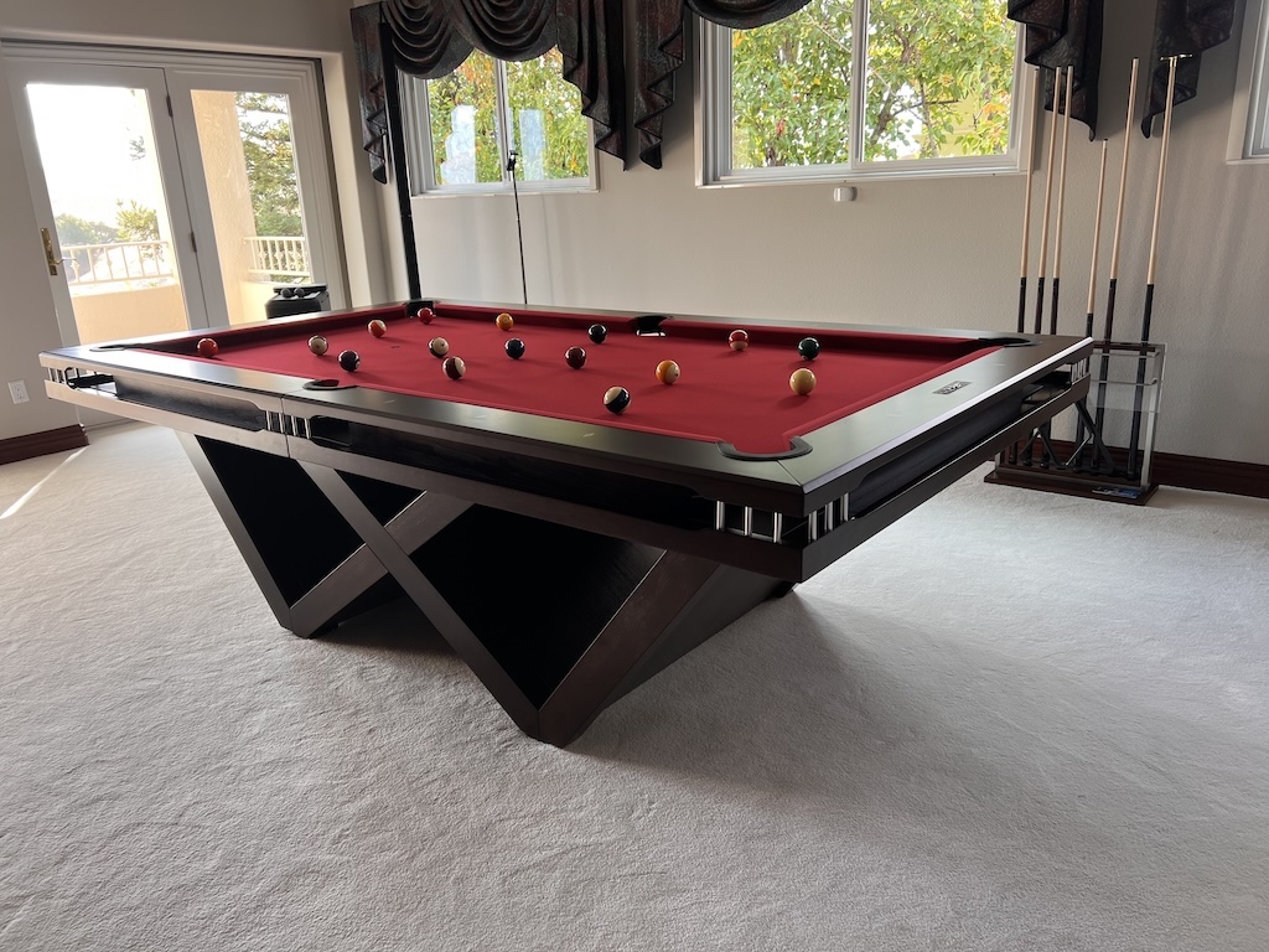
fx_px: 953
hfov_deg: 67.3
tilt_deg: -17.6
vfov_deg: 53.1
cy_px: 476
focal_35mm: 26
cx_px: 634
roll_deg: +1.6
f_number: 1.5
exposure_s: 1/121
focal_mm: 5.7
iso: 64
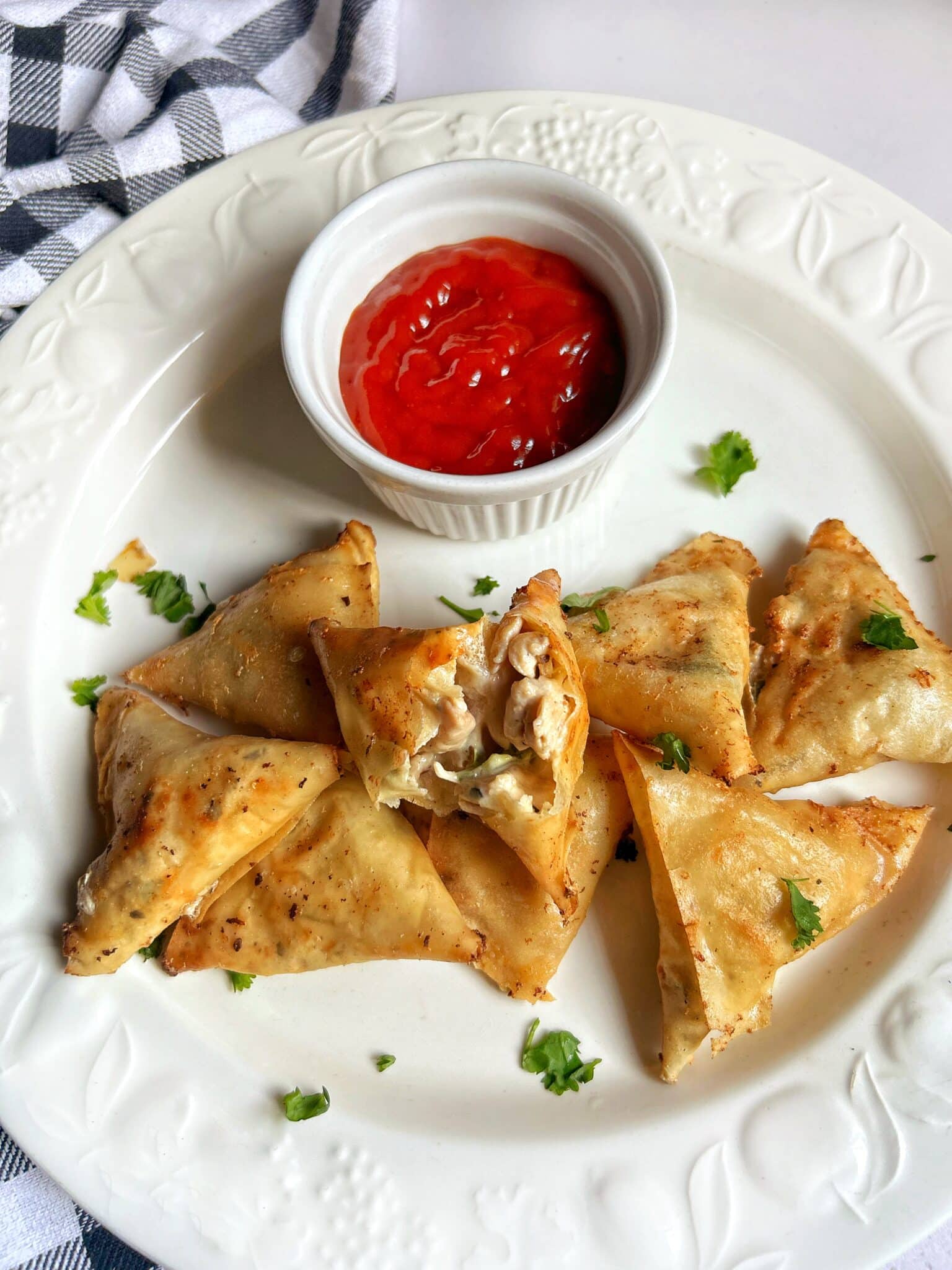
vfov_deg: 67.3
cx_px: 476
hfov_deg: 53.1
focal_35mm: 26
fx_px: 953
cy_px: 635
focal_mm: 5.7
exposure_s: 1/120
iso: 125
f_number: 1.5
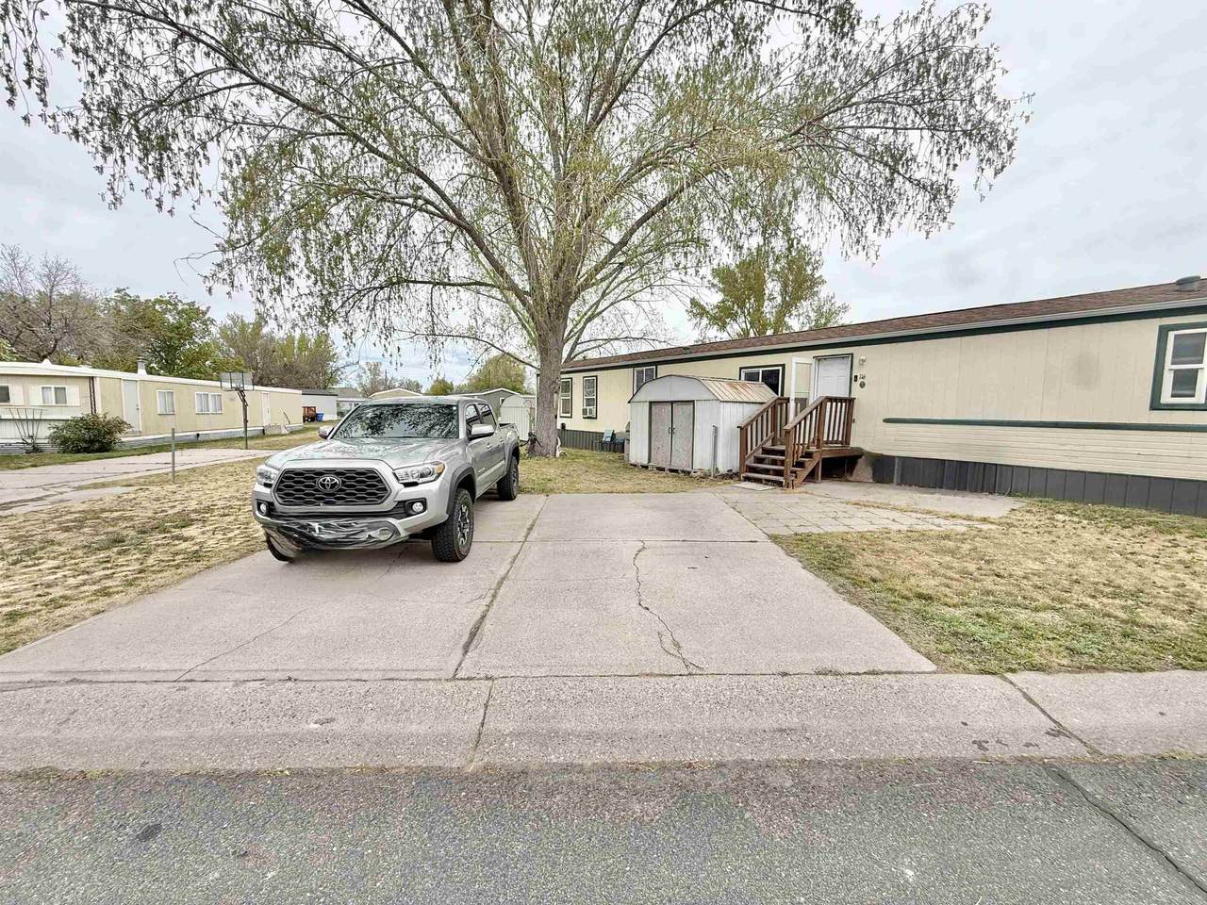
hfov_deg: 102.1
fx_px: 488
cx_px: 604
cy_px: 452
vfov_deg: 85.7
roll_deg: -1.6
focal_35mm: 14
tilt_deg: -5.3
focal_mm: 2.22
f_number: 2.2
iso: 50
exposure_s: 1/1613
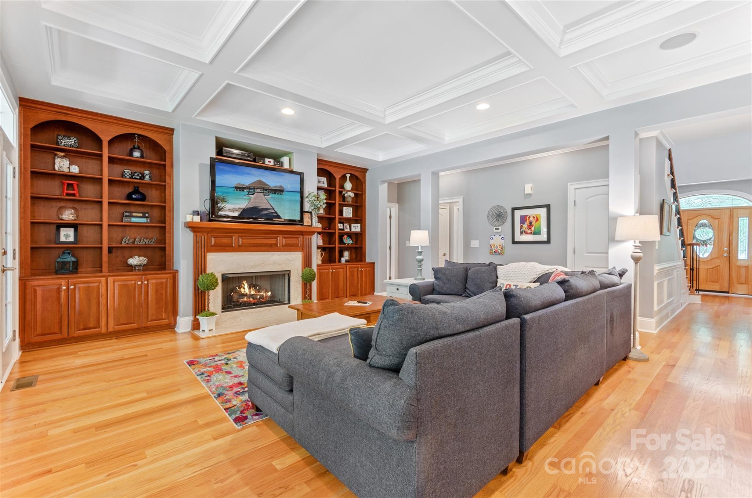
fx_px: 313
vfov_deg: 77.1
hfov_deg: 100.5
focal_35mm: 15
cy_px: 249
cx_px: 376
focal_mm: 10
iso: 250
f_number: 8
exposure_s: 1.6
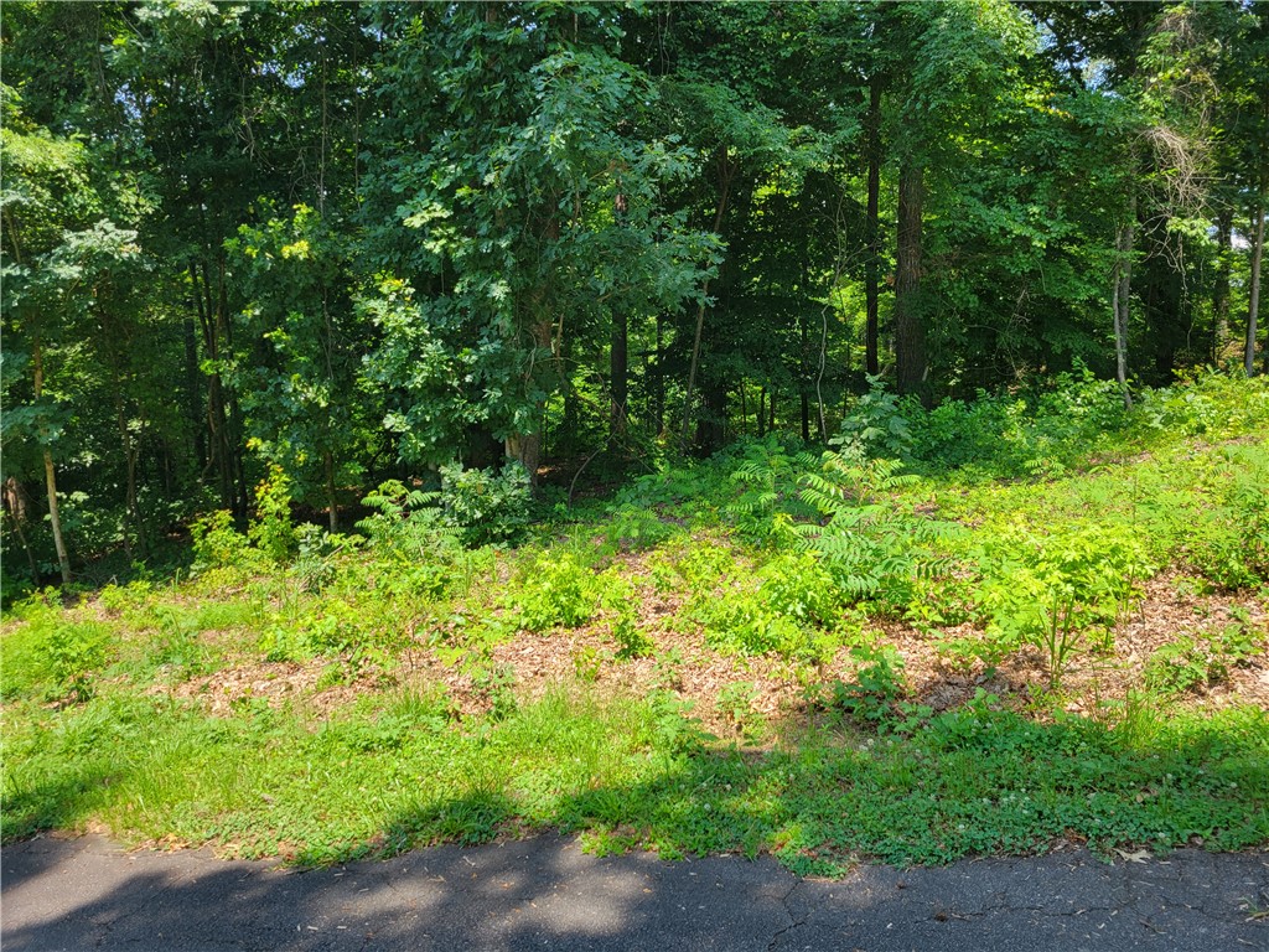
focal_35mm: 26
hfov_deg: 67.3
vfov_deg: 53.1
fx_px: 953
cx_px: 634
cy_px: 476
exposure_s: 1/607
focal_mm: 5.4
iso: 40
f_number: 1.8
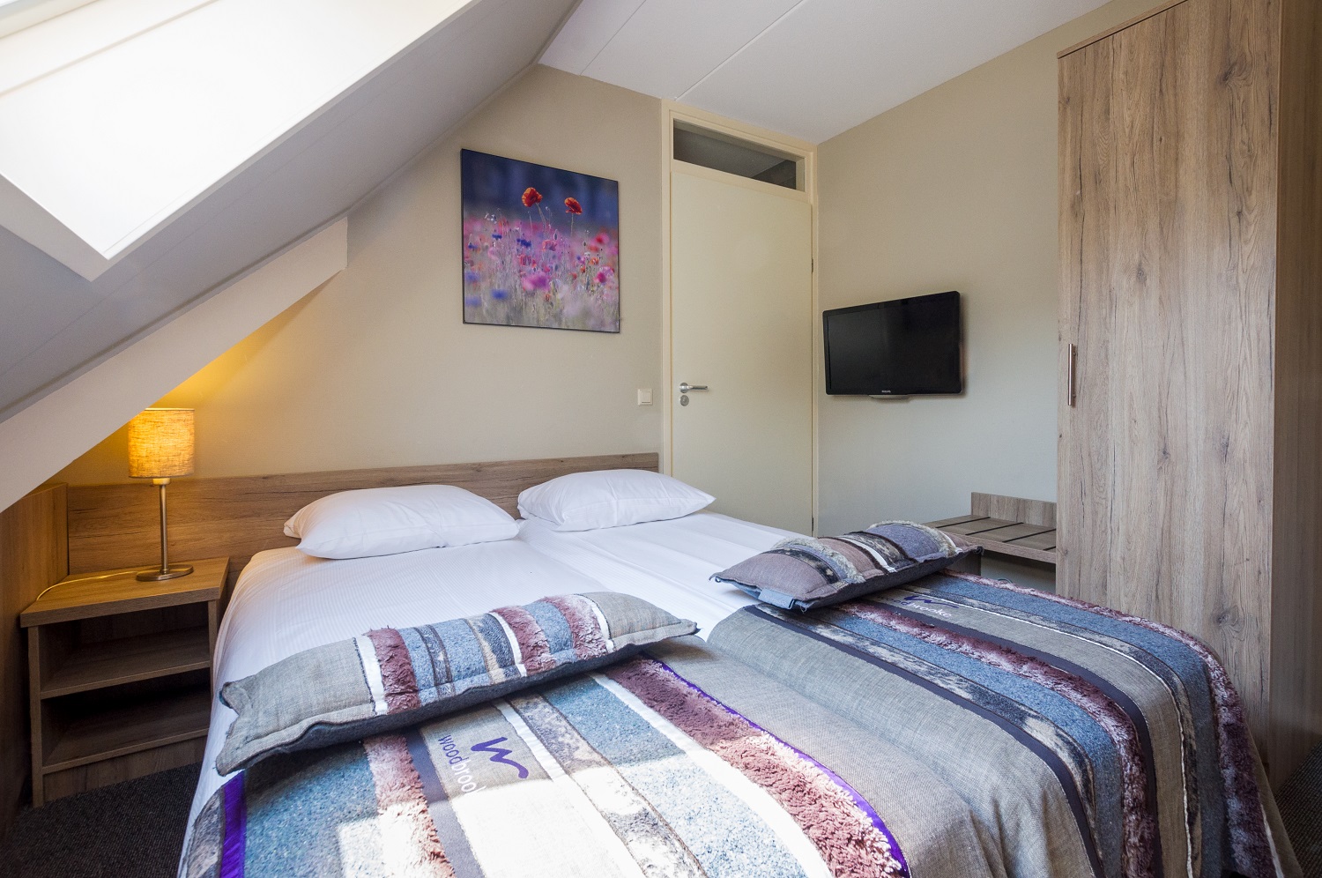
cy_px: 439
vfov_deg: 77.2
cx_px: 661
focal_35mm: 15
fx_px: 550
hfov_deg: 100.5
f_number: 8
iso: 640
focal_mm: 10
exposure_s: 1/20
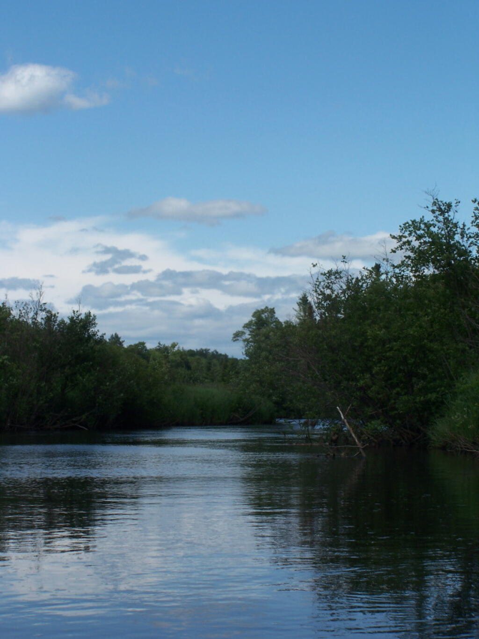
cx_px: 240
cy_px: 320
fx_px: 1513
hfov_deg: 18.0
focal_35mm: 82
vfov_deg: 23.8
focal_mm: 13.7
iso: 80
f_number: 4.5
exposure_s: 1/1000
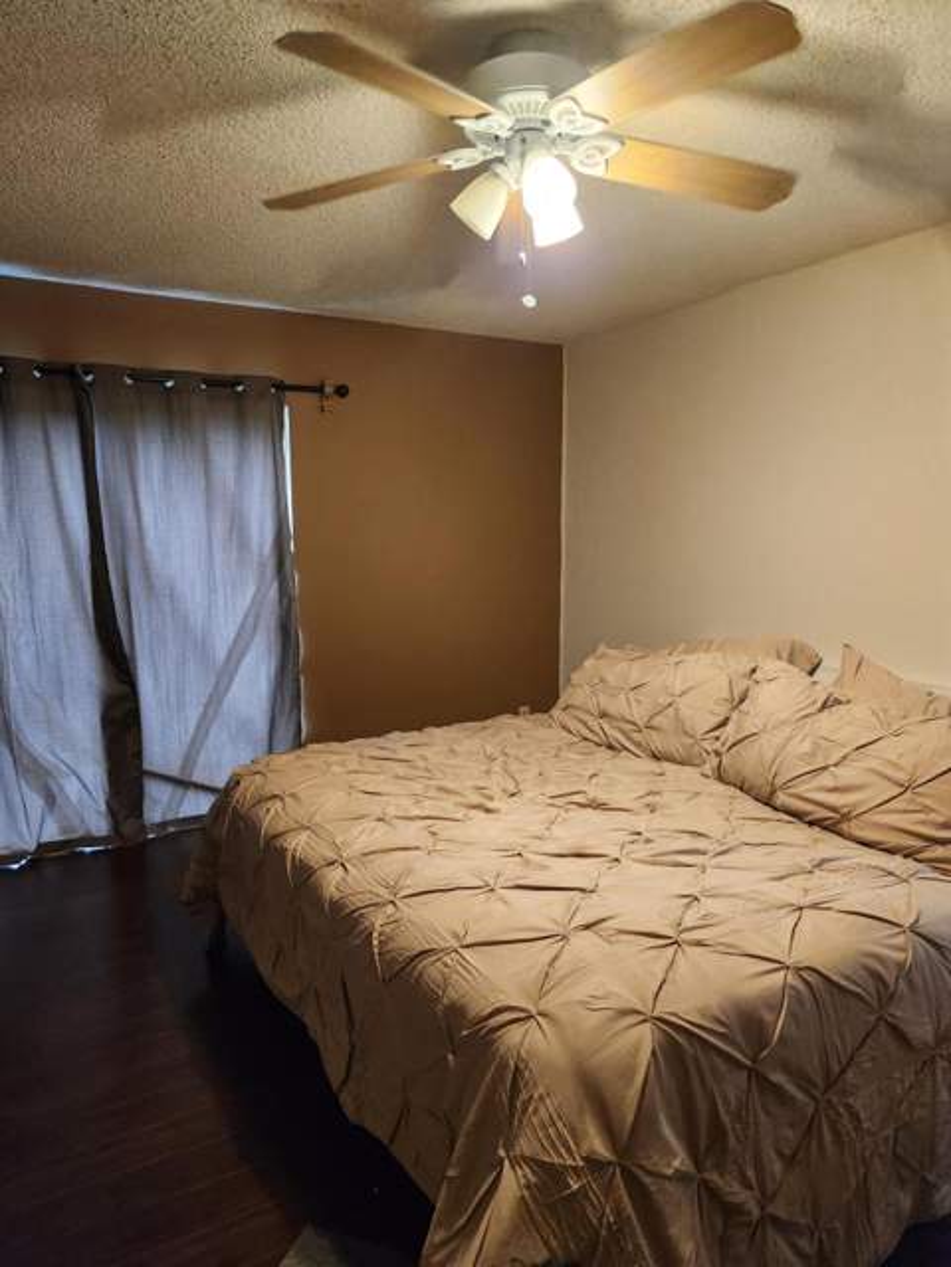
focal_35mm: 23
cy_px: 634
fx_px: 843
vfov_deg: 73.9
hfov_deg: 58.9
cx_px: 476
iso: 1000
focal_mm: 5.4
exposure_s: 1/120
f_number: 1.8
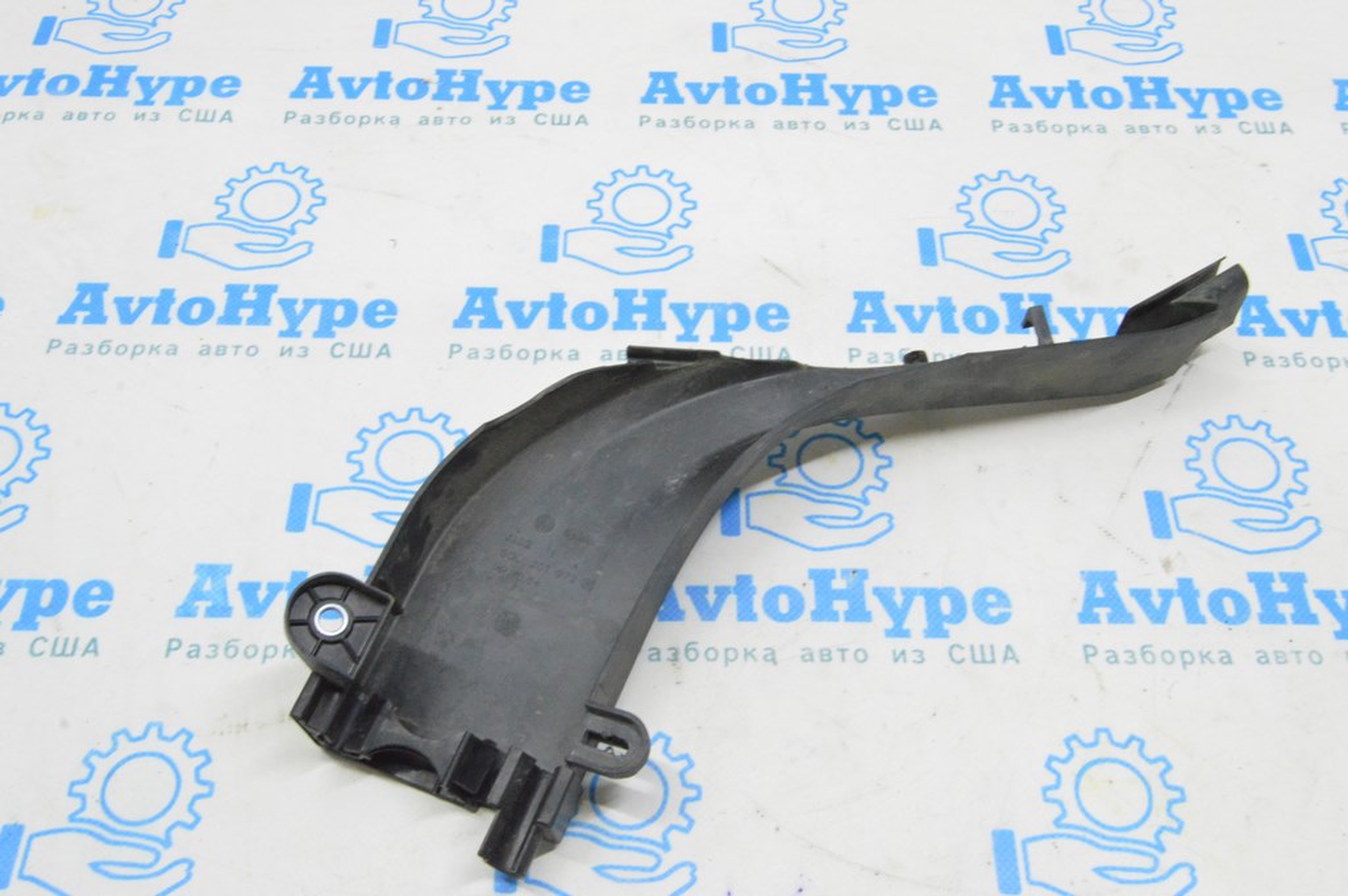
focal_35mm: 39
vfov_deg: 34.2
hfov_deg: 49.6
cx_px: 674
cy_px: 448
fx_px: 1459
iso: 6400
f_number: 20
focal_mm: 26
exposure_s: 1/15
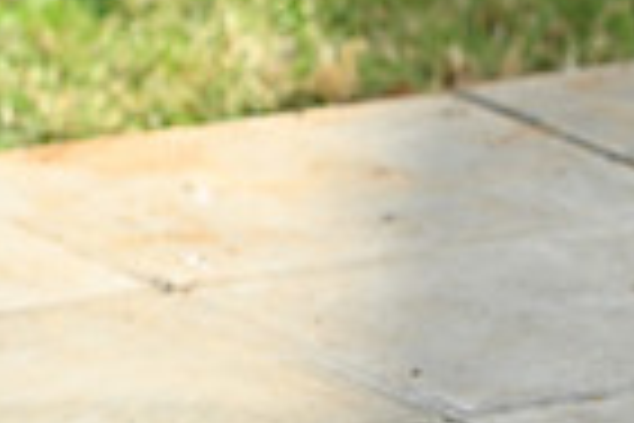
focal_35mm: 501
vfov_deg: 2.7
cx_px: 1151
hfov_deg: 4.1
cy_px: -29
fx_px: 8822
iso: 250
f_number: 4.5
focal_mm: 122
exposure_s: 1/1000
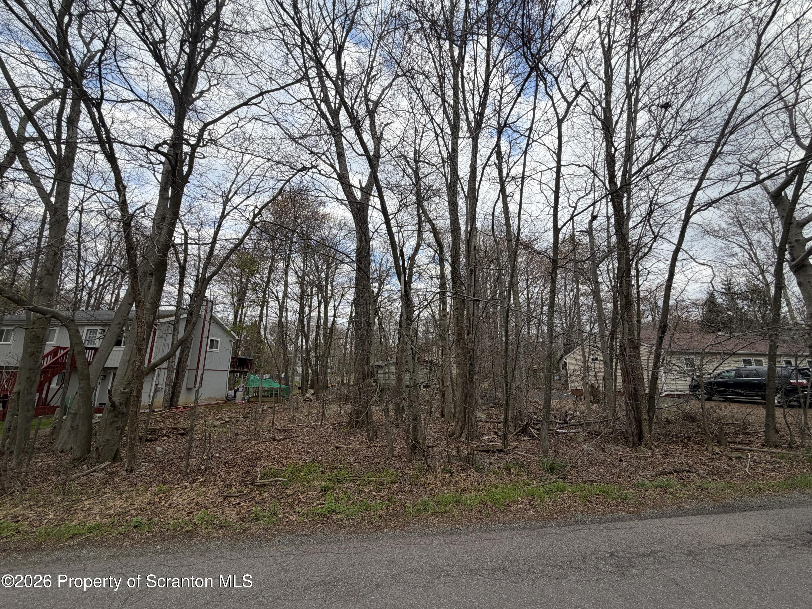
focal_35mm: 14
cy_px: 304
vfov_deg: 85.7
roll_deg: +0.2
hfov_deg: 102.1
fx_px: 328
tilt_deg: +13.2
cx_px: 406
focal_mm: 2.22
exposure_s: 1/502
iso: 50
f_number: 2.2
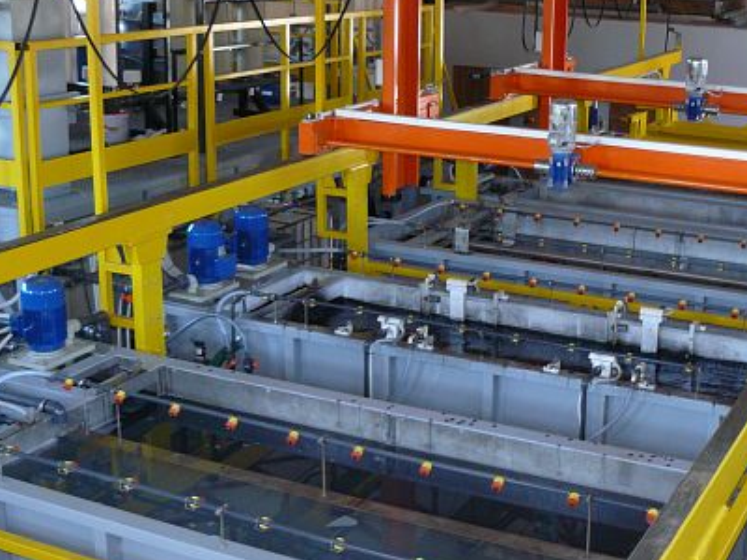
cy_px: 215
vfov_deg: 27.0
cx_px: 521
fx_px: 1165
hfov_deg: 35.1
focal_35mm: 54
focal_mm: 6
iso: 200
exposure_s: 1/30
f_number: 2.8
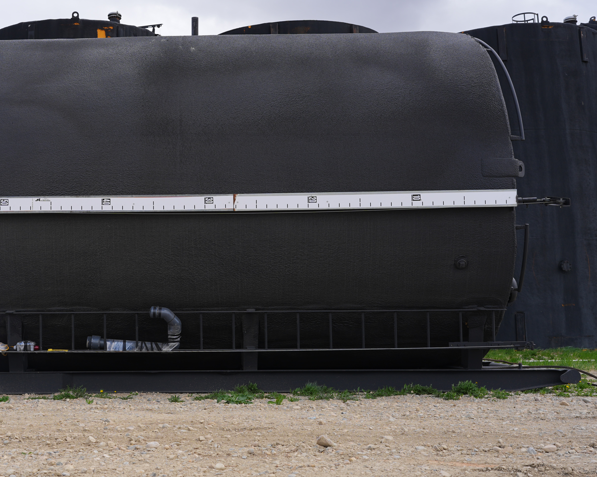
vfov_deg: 31.3
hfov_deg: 38.3
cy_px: 187
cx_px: 191
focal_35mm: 48
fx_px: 848
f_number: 8
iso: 100
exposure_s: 1/160
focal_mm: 35
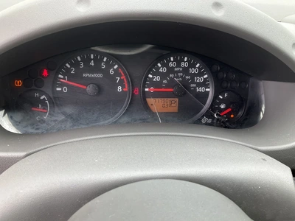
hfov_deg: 61.7
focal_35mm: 29
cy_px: 110
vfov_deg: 48.2
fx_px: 247
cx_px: 148
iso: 25
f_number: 1.8
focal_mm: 3
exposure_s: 1/122
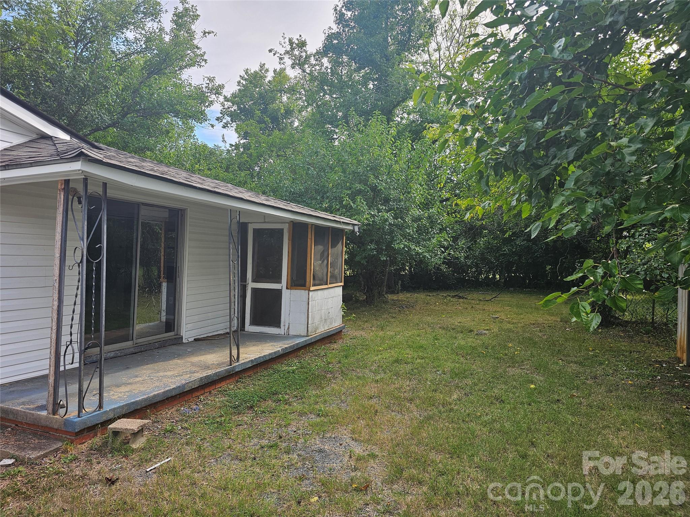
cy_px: 258
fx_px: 458
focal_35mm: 23
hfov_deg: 73.9
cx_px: 345
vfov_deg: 58.9
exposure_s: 1/180
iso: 16
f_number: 1.7
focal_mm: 6.3
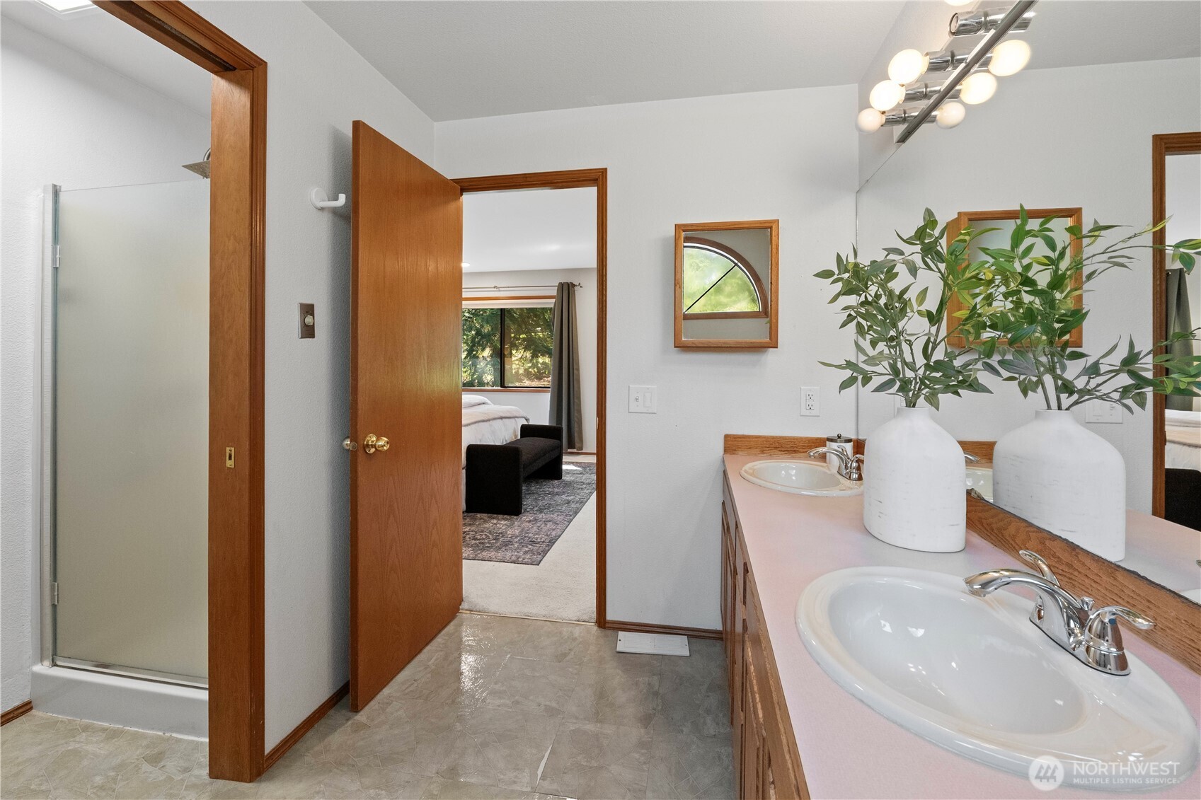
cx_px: 600
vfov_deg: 81.2
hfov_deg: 104.3
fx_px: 467
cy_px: 400
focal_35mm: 14
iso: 6400
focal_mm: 14
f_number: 8
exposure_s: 1/50
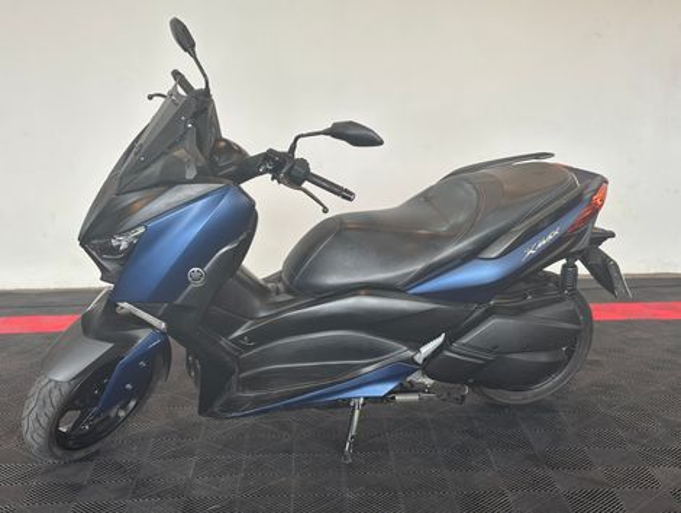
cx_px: 340
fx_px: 1025
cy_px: 256
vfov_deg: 28.1
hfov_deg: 36.8
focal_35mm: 52
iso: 25
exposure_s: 1/125
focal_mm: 5.96
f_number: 1.6
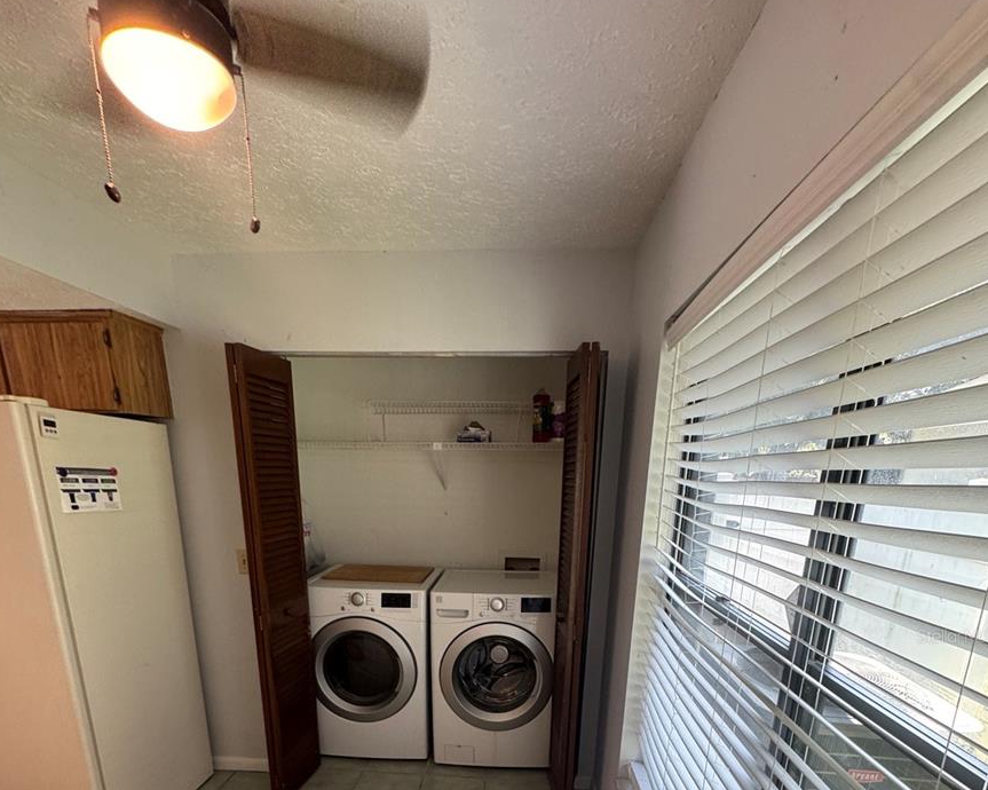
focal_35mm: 19
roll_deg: +0.4
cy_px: 635
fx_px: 555
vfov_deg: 64.4
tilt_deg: -15.0
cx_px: 483
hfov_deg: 83.3
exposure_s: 1/60
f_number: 2.2
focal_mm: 2.22
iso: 200
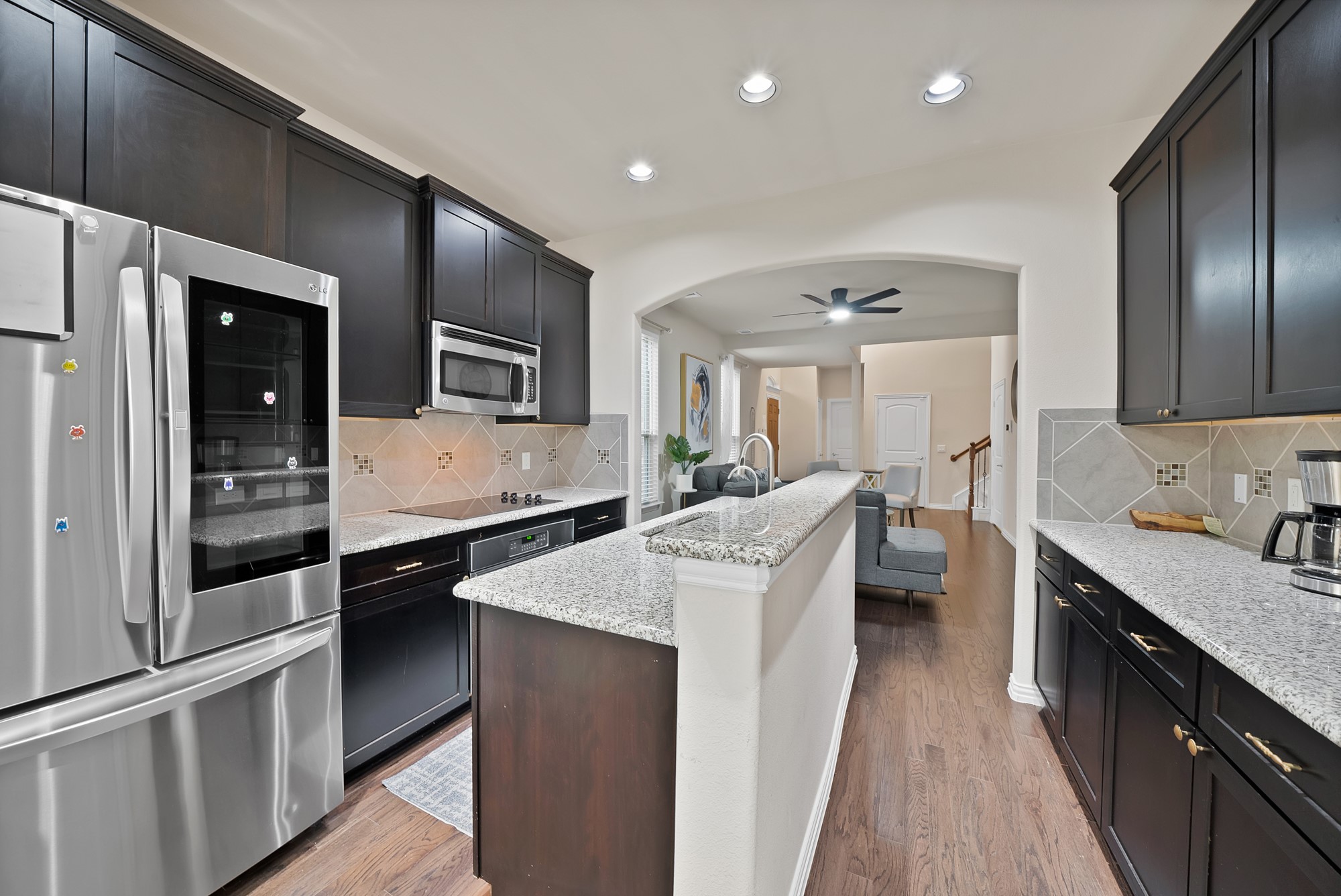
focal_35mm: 12
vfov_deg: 90.1
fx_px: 447
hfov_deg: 112.6
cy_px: 448
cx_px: 670
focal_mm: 12
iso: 640
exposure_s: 1
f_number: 9
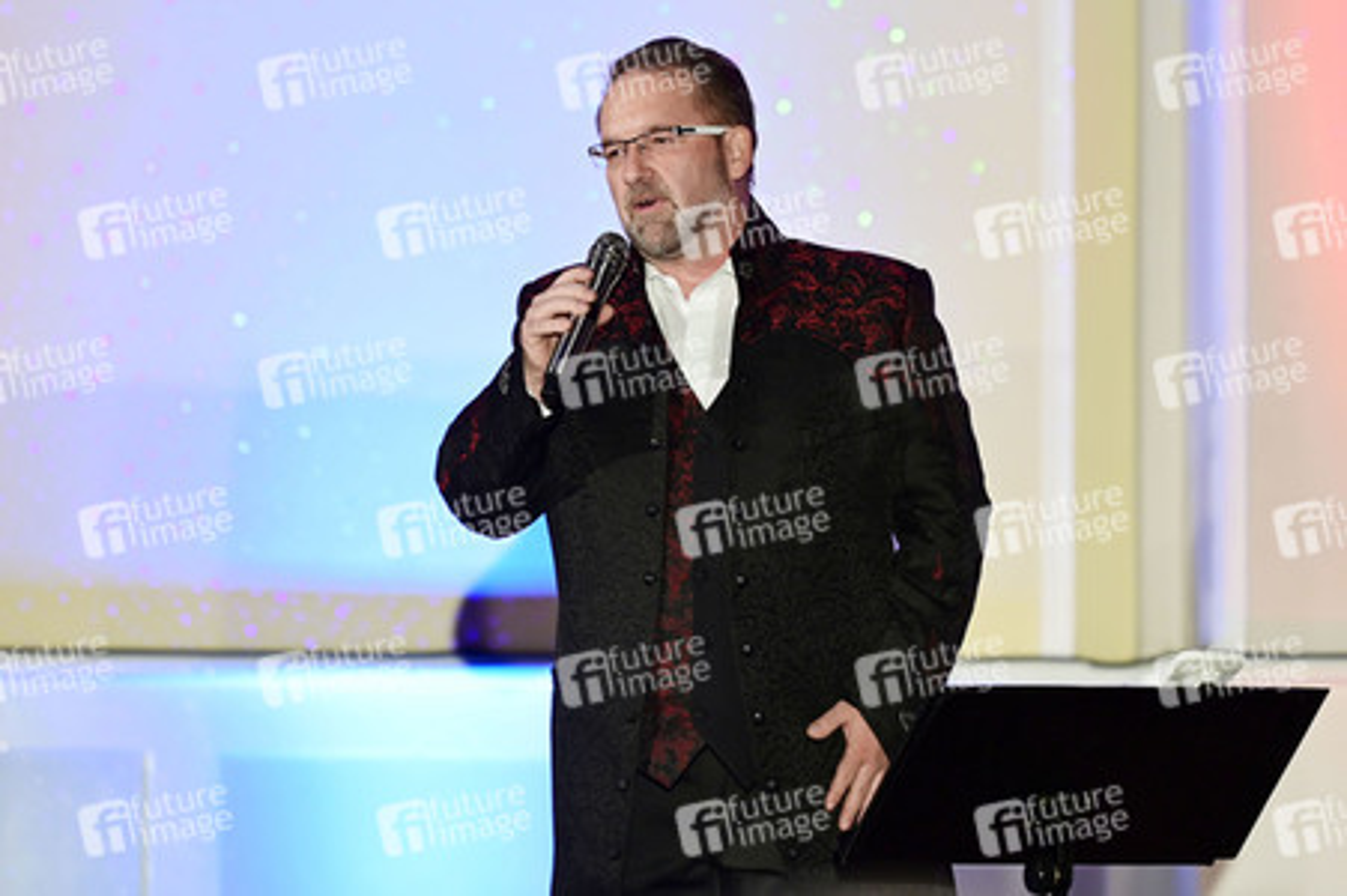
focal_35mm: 170
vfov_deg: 8.1
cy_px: 448
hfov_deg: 12.1
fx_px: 6356
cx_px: 674
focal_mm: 170
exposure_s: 1/160
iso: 1400
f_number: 2.8
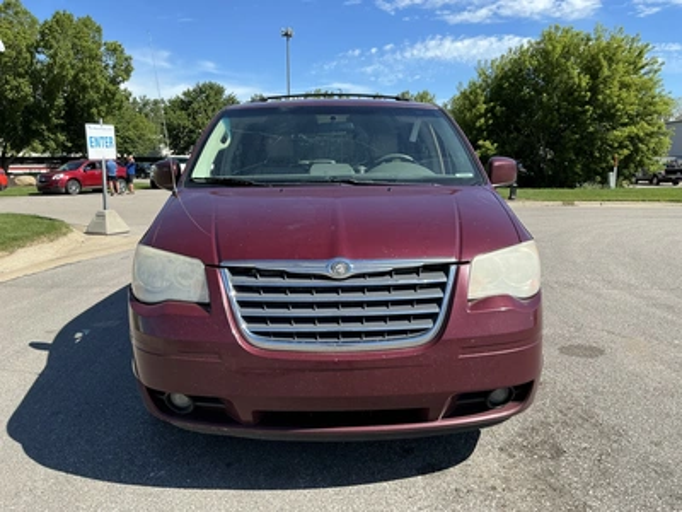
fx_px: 552
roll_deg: -0.3
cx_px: 341
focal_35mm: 28
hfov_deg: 63.4
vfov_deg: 49.7
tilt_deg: -5.1
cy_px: 256
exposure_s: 1/1144
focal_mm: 3
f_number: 1.8
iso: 25
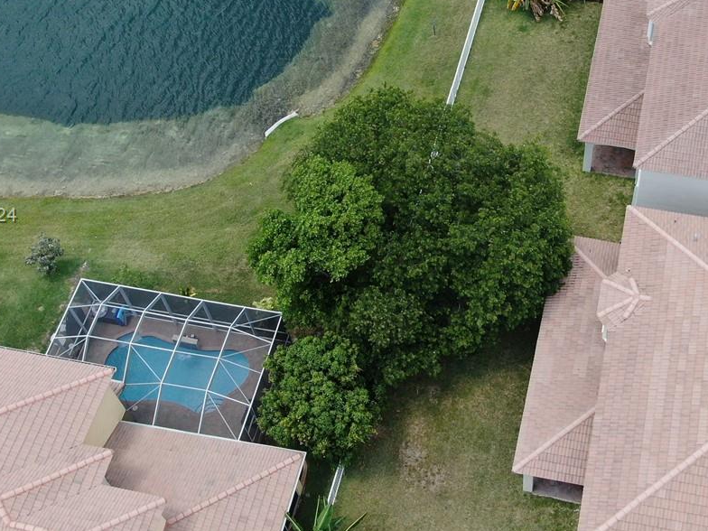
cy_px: 217
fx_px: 1043
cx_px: 451
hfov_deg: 37.2
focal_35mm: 51
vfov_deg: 28.5
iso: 100
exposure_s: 1/640
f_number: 2.8
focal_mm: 4.48
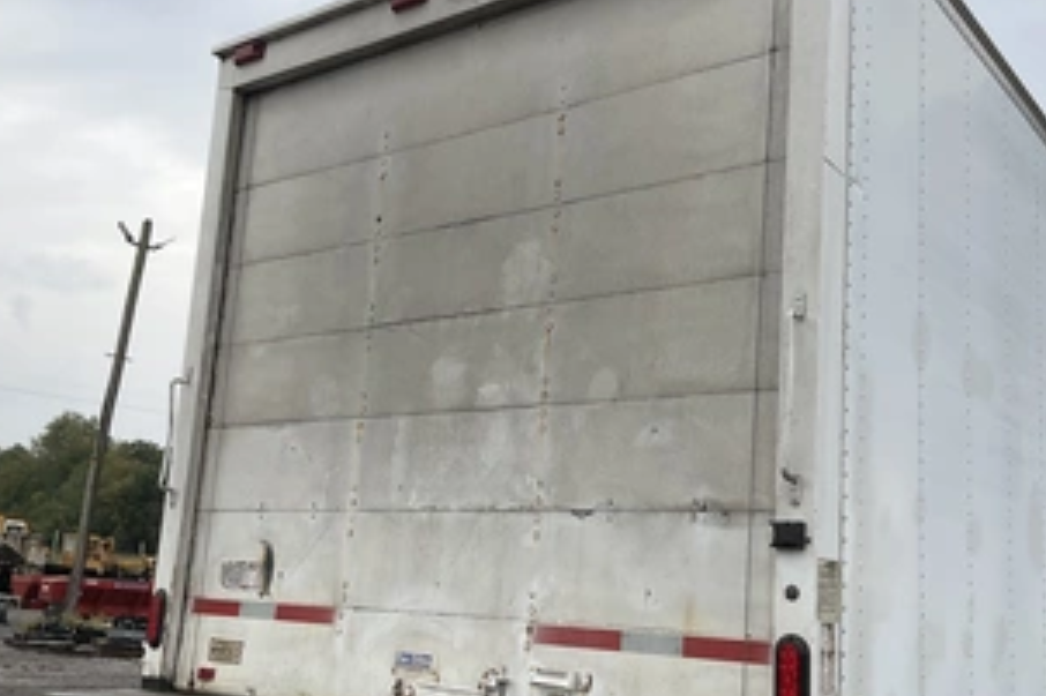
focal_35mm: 40
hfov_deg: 48.4
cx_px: 558
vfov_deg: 33.3
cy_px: 381
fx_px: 1162
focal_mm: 3
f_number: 1.8
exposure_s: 1/842
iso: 25
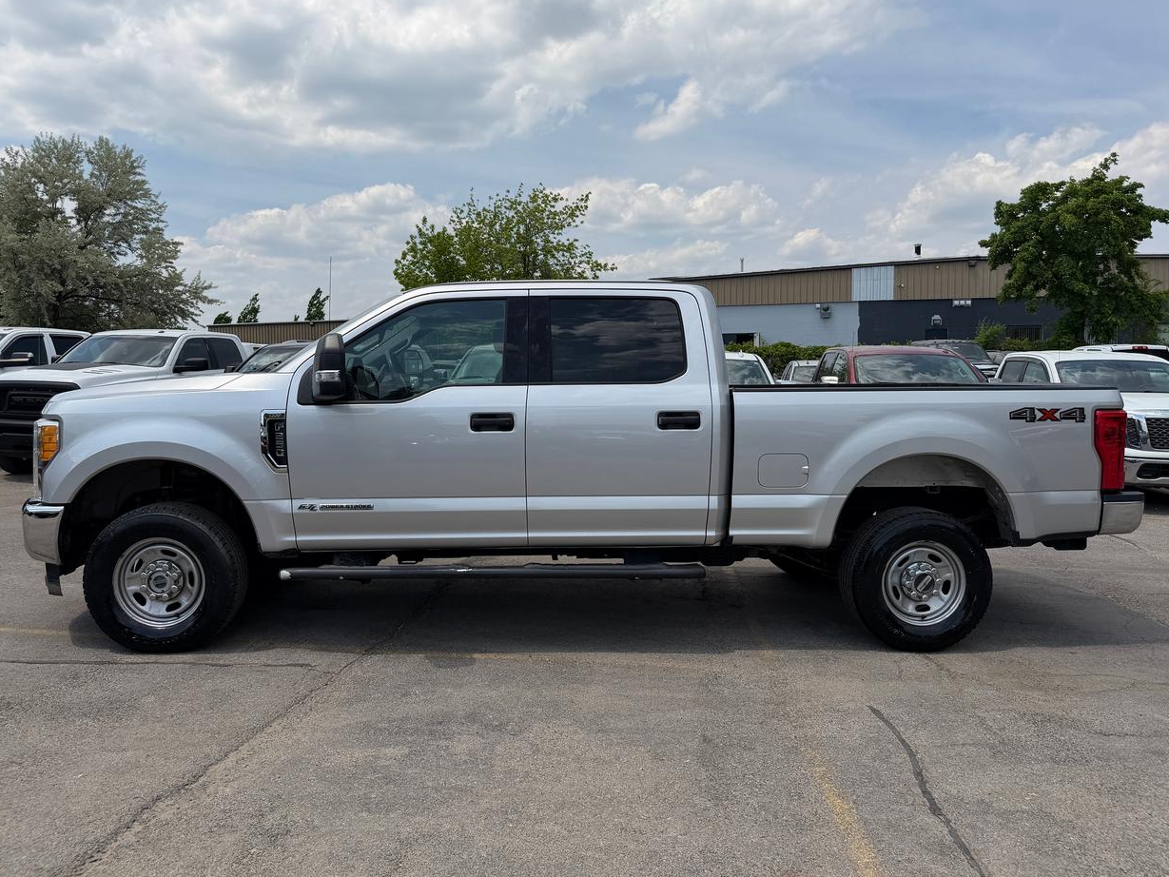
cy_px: 422
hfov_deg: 69.4
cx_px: 568
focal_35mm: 25
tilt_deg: -3.0
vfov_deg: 54.9
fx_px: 844
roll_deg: +0.4
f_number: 1.78
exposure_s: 1/7353
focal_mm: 6.76
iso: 80
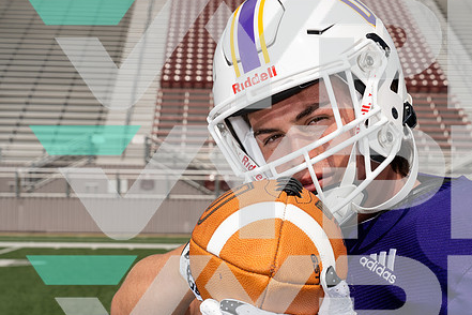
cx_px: 302
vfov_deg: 14.9
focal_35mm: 92
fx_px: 1206
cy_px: 183
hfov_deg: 22.1
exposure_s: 1/250
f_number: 11
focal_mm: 70
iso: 100
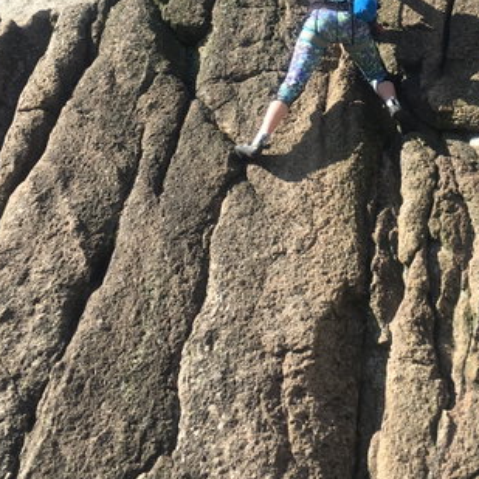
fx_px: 1127
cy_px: -26
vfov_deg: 22.8
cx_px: 409
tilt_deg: +40.4
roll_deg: -2.8
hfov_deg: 23.5
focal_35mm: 72
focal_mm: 4.15
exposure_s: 1/668
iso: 25
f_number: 2.2
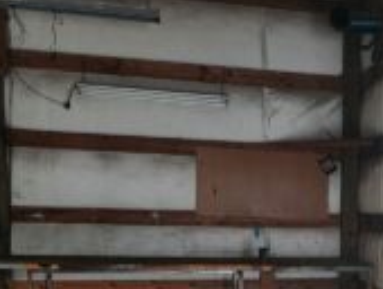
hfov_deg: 33.4
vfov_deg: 26.0
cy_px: 275
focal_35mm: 54
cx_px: 351
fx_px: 598
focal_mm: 5.4
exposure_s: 1/30
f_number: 1.8
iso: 640
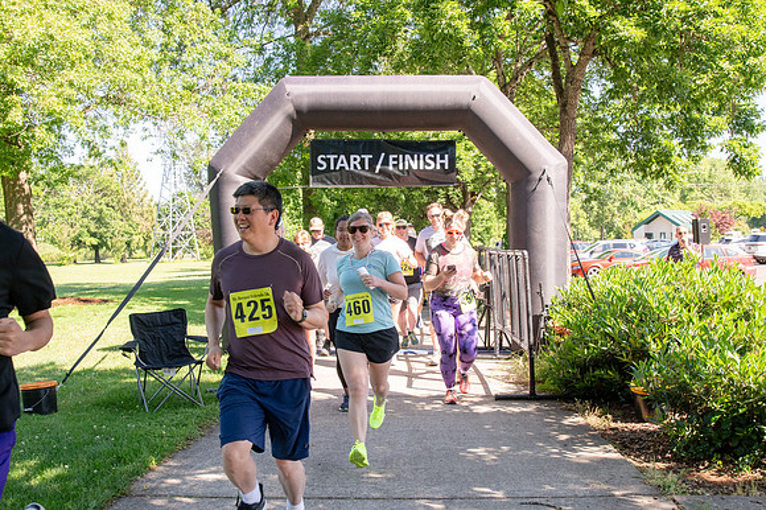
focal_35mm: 36
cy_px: 255
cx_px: 383
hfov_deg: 53.2
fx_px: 766
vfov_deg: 36.8
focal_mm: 24
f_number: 5.6
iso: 500
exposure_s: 1/400
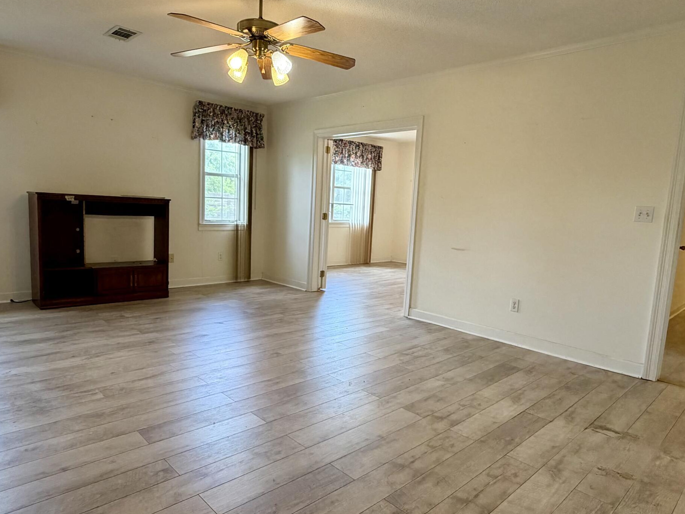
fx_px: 455
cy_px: 266
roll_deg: -3.0
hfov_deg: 73.9
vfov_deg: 58.9
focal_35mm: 23
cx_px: 335
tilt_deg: -8.0
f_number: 2.2
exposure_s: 1/120
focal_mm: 2.22
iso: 200
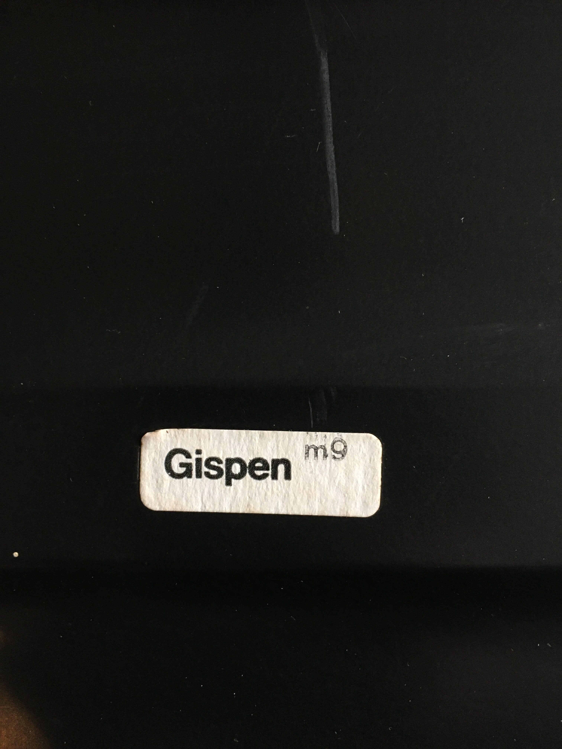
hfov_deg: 48.2
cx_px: 281
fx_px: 628
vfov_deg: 61.7
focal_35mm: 29
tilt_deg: -66.4
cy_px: 374
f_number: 2.2
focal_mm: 4.15
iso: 200
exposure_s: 1/33
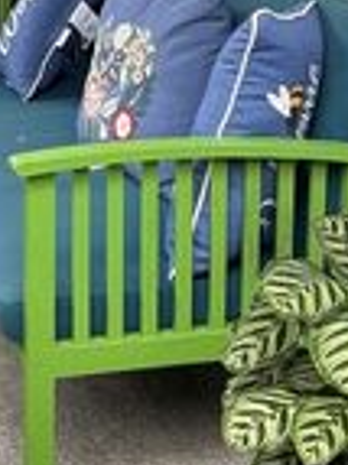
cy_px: -93
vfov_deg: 15.7
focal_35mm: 121
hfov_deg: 12.0
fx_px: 1624
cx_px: -29
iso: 40
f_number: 1.6
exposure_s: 1/284
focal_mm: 5.96
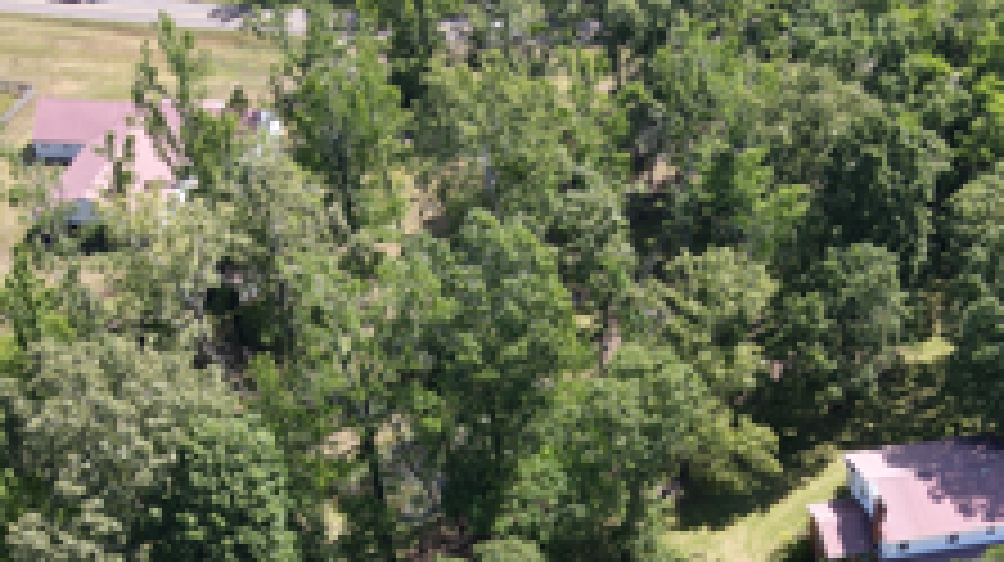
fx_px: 1250
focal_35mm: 47
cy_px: 611
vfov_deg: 23.8
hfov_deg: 43.2
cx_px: 666
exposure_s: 1/15
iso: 120
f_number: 2.8
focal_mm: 4.5
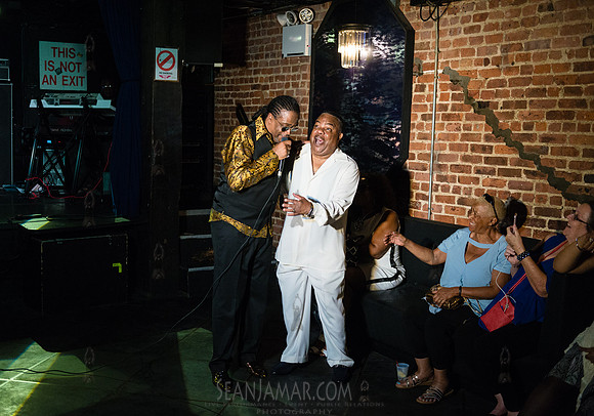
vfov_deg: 30.5
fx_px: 761
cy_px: 208
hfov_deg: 42.6
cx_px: 283
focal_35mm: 45
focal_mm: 44
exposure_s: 1/320
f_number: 2.8
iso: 3200
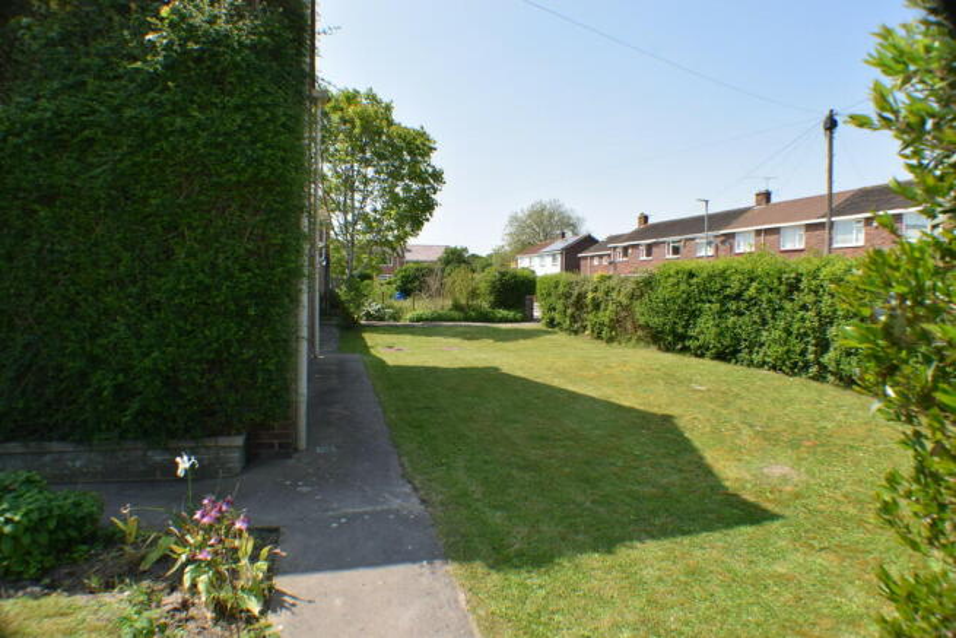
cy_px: 319
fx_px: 717
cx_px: 478
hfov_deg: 67.4
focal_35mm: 27
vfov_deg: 48.0
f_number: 9
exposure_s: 1/320
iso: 200
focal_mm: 18
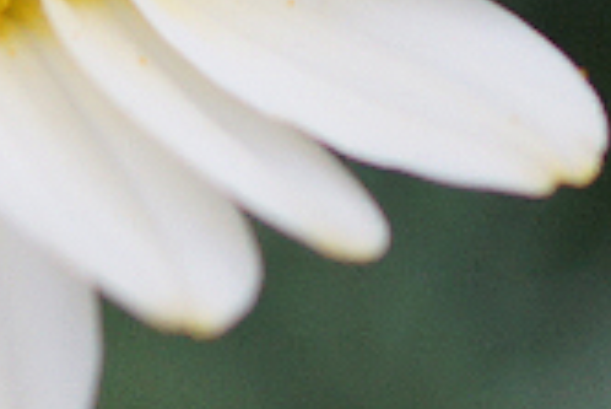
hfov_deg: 1.9
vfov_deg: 1.3
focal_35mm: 1082
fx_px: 18380
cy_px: -151
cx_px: 497
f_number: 4
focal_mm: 100
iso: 125
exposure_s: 1/160
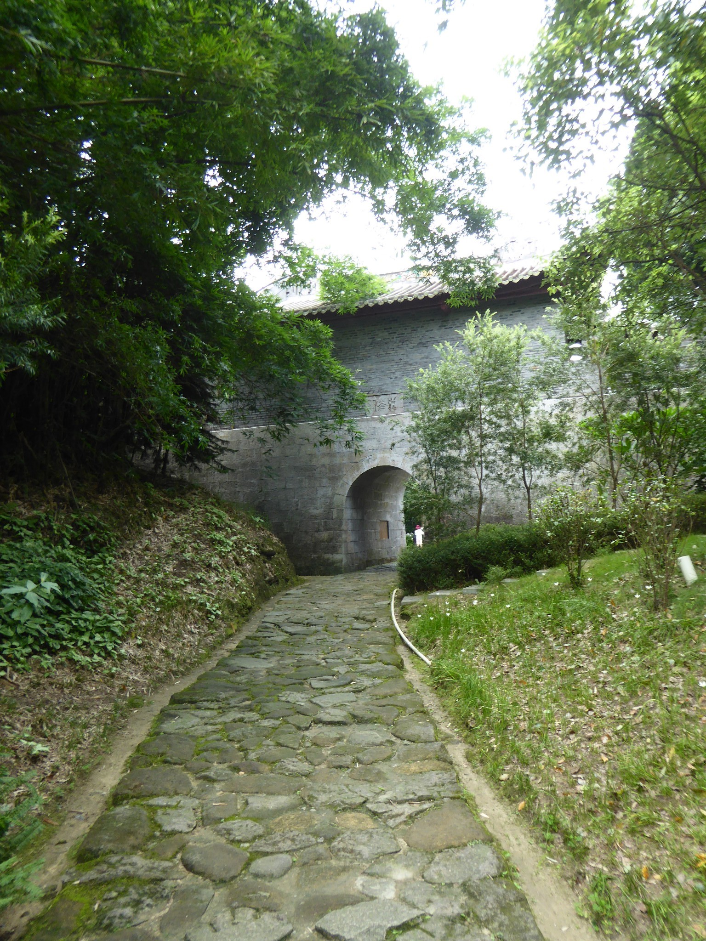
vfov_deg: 71.6
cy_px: 470
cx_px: 353
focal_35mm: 24
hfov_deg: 56.8
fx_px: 653
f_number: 3.3
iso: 100
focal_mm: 4.3
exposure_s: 1/60
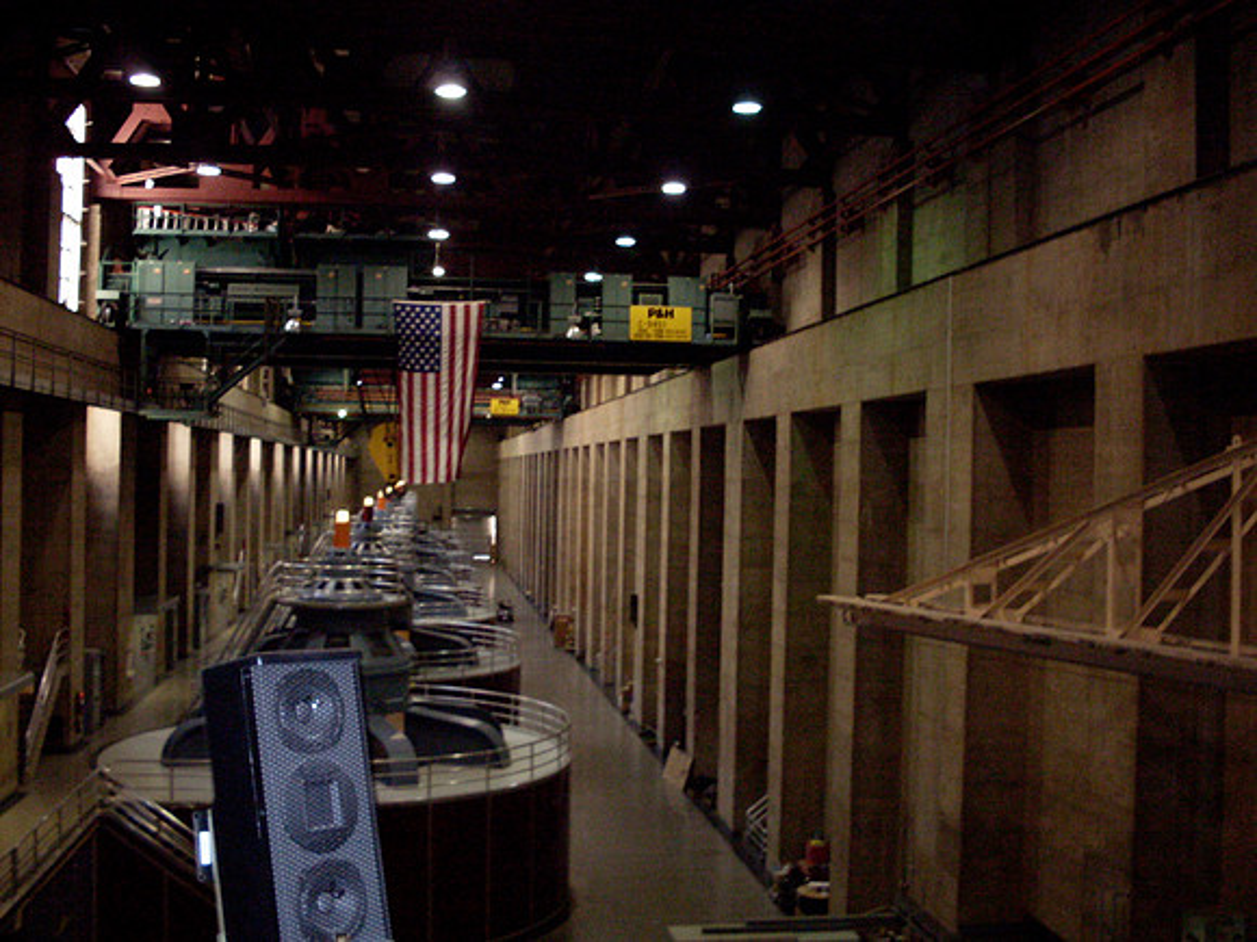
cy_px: 471
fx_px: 1380
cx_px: 628
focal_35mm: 38
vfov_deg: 37.7
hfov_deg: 49.0
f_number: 2.8
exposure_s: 1/45
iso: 240
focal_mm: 6.3
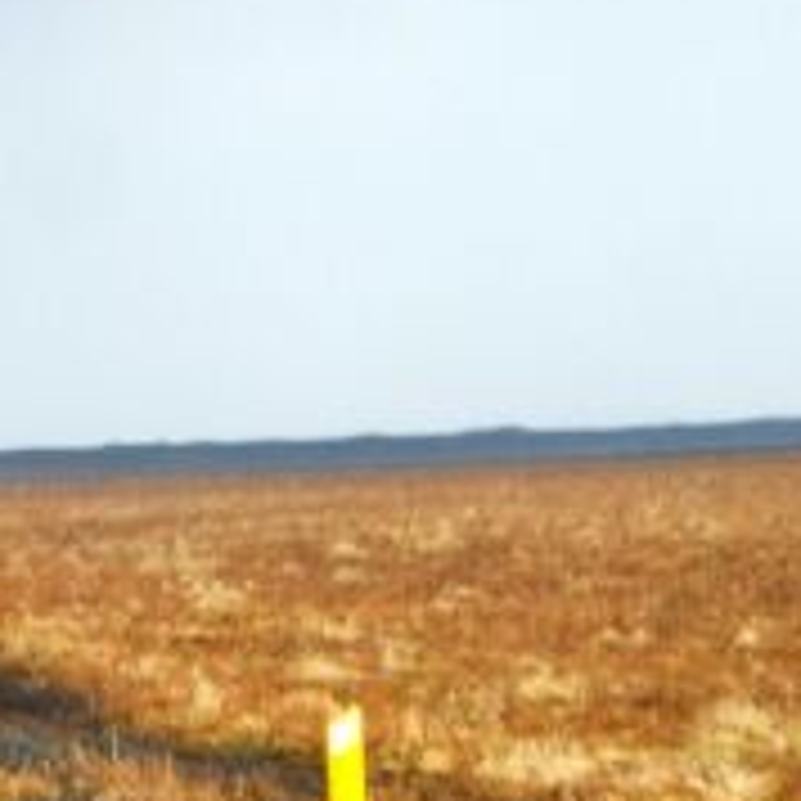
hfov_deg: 3.9
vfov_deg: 3.9
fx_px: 11702
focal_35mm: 447
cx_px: -724
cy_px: 1163
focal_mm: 52
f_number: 5
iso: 200
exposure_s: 1/60
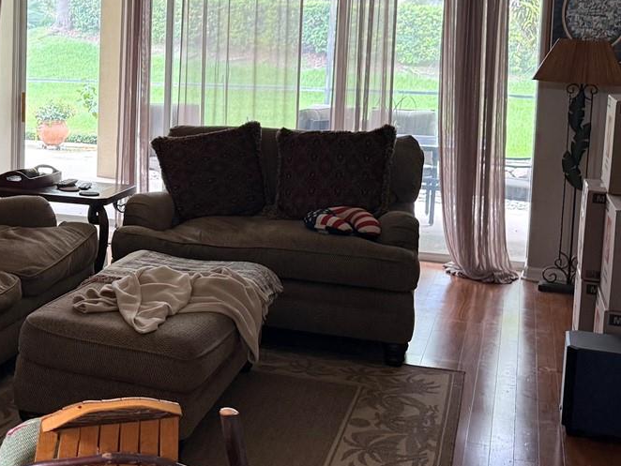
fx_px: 1041
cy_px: 120
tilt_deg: -5.7
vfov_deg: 25.0
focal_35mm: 58
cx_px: -23
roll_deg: -1.1
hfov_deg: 30.5
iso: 200
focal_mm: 6.76
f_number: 1.78
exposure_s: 1/62
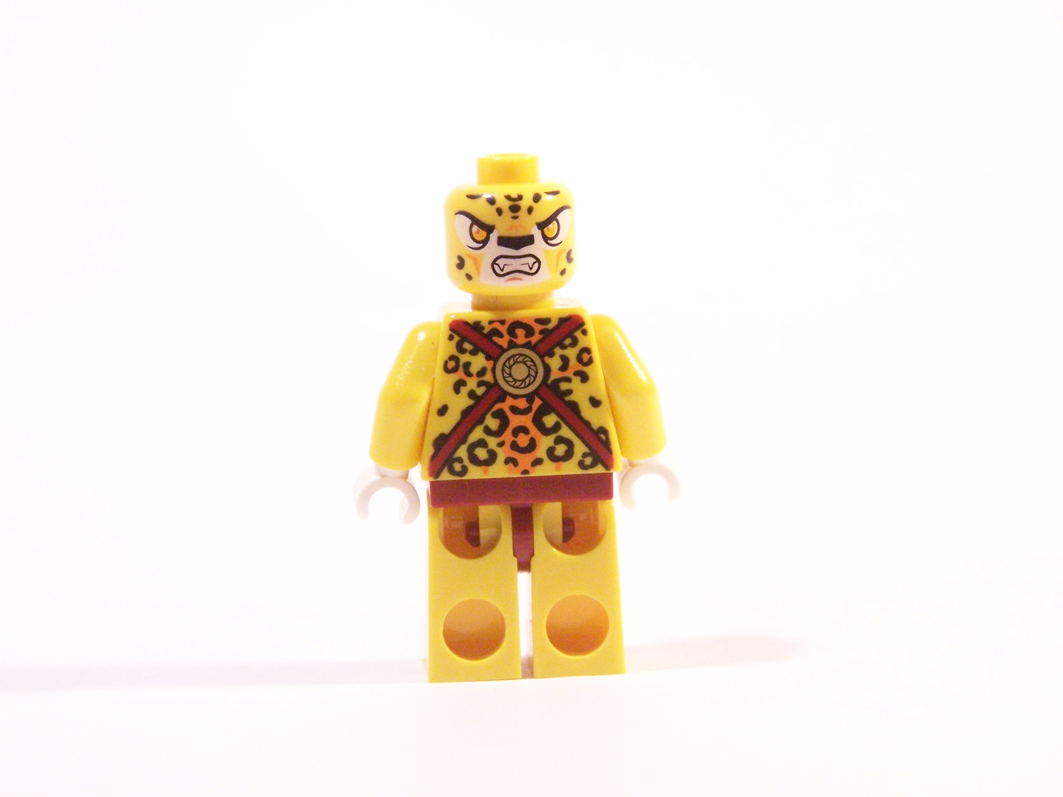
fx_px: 3224
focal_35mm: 105
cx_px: 532
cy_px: 398
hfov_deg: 18.7
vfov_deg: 14.1
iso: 400
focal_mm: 17.5
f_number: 3.6
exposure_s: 1/30
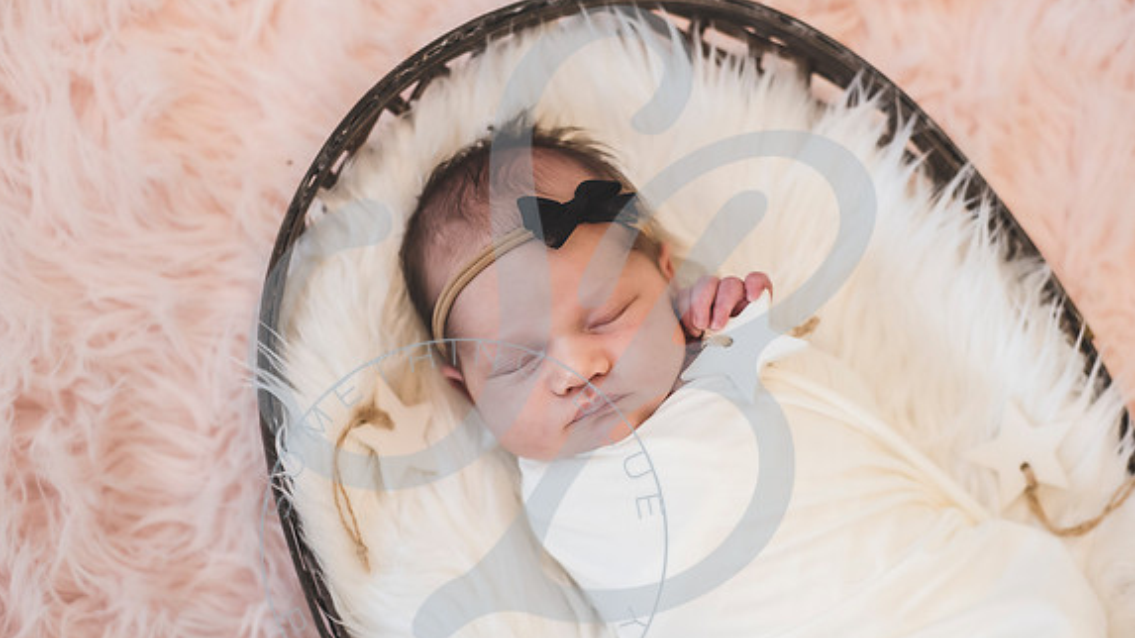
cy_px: 375
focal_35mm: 53
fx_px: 1595
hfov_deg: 39.2
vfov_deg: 22.6
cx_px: 563
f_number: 2.8
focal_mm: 50
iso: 2000
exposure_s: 1/125
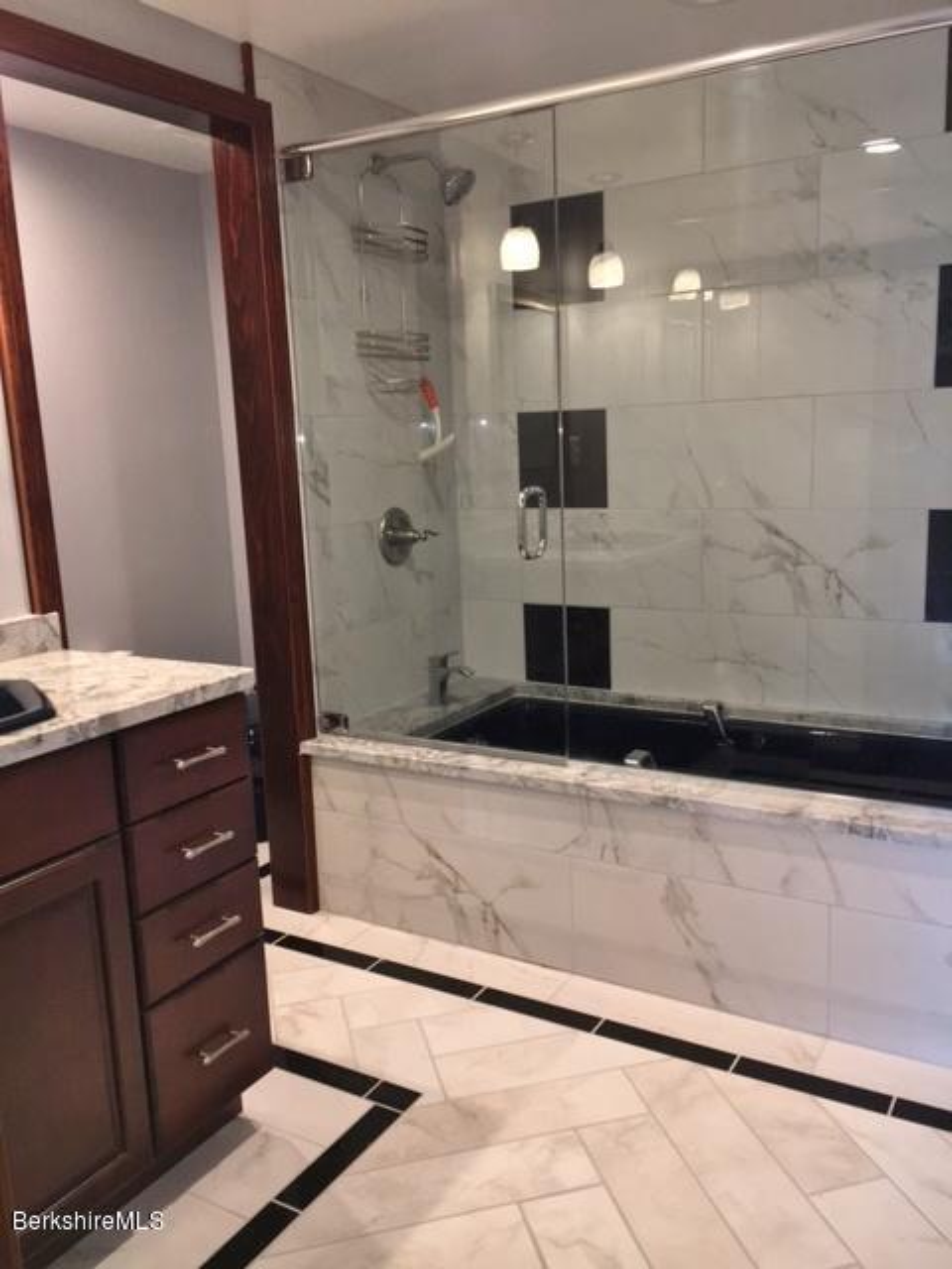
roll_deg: +1.9
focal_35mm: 29
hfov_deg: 48.2
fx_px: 1063
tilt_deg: -10.4
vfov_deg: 61.7
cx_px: 476
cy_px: 634
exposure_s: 1/30
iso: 64
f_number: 2.2
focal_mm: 4.15
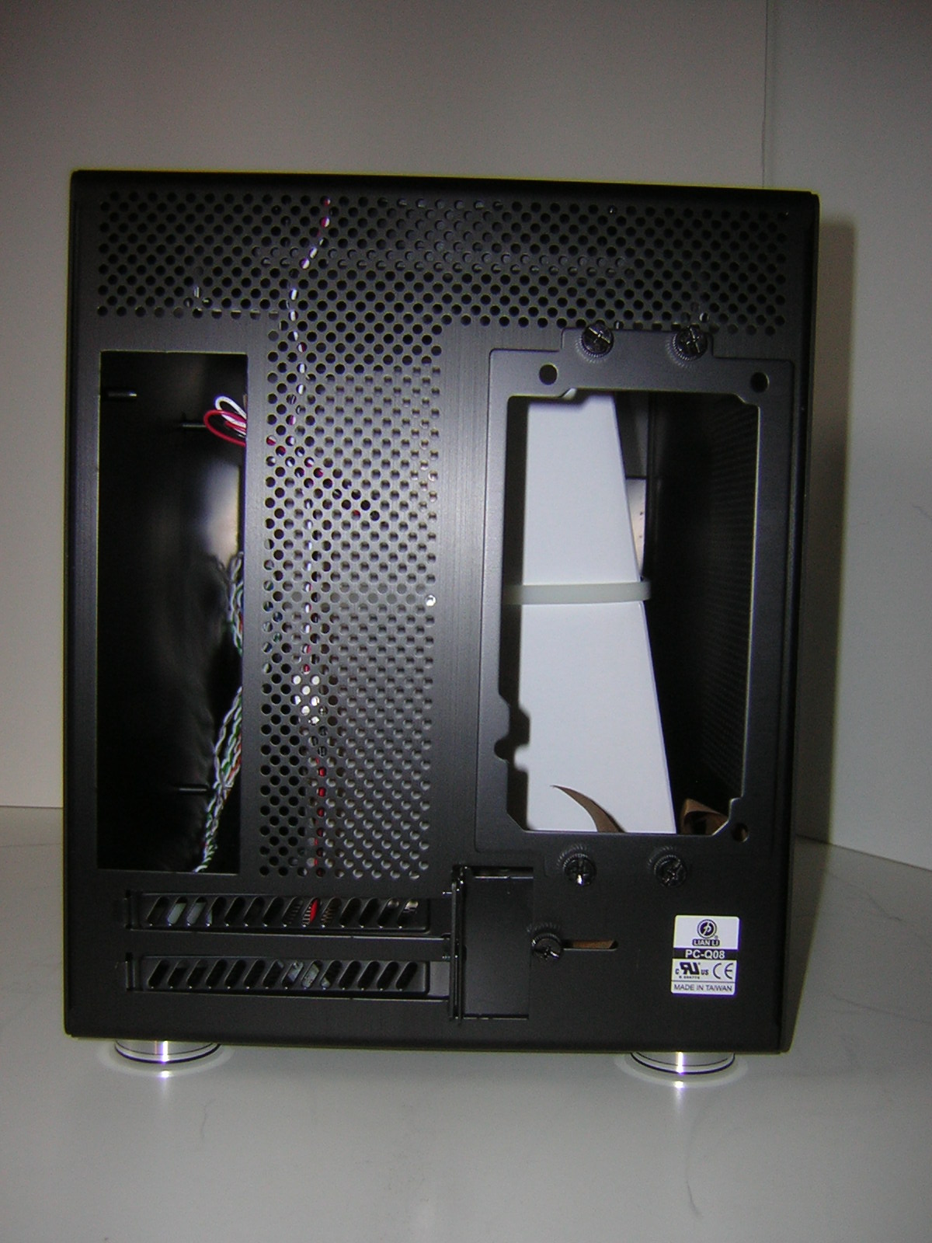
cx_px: 466
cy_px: 622
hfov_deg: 39.7
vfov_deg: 51.4
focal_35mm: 36
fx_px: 1292
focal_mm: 4.7
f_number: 2.6
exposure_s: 1/60.1
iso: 50
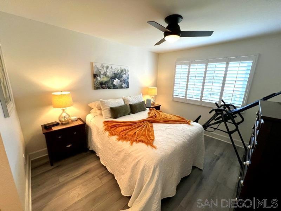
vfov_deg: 89.9
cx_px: 140
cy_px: 106
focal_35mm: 13
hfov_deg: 106.2
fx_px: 106
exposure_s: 1/120
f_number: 1.8
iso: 160
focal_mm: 1.57
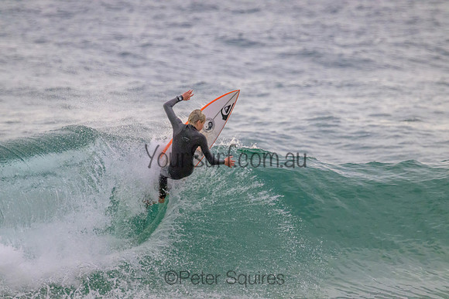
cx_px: 224
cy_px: 150
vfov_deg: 1.7
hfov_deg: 2.6
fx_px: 9980
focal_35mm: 800
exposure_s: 1/2000
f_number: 11
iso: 9000
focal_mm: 800
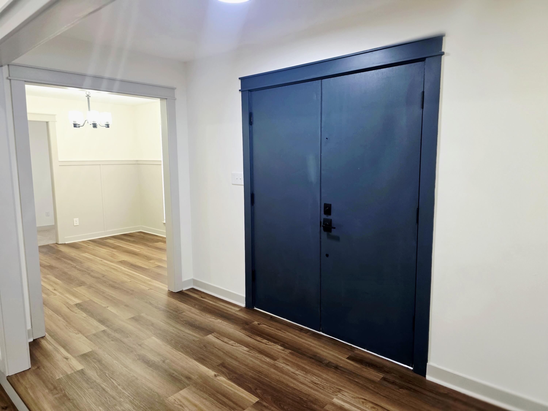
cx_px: 274
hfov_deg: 73.9
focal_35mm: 23
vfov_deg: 58.9
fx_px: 364
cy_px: 206
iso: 320
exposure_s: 1/120
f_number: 1.7
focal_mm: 6.3
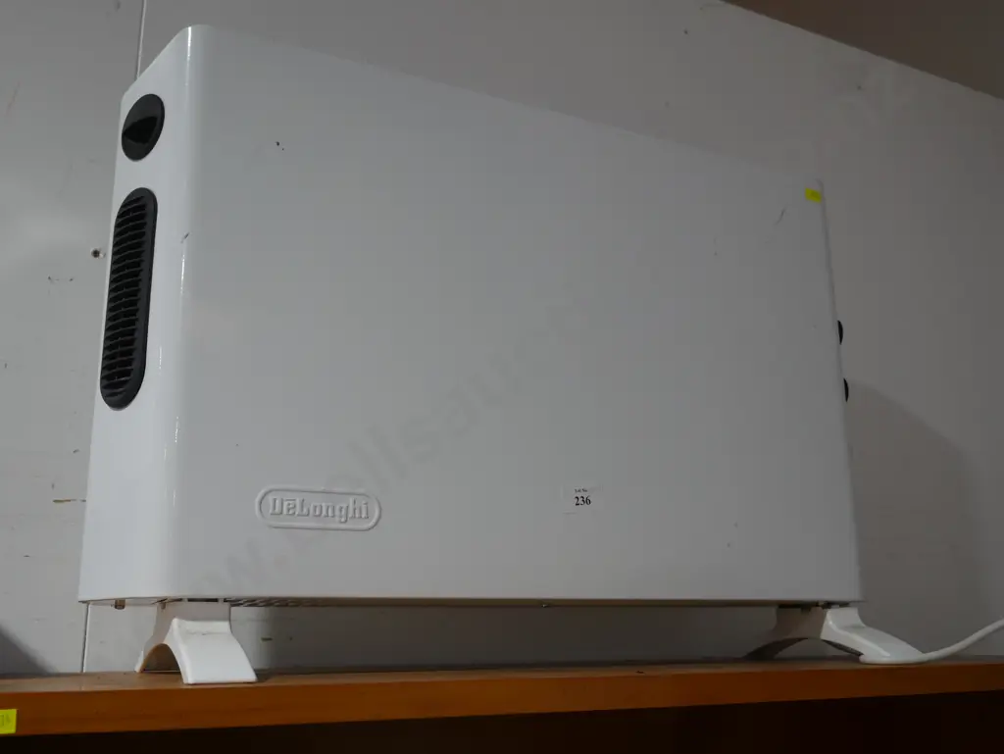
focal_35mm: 36
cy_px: 377
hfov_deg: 51.3
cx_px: 502
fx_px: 1045
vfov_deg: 39.7
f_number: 4
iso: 320
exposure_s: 1/60
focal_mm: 18
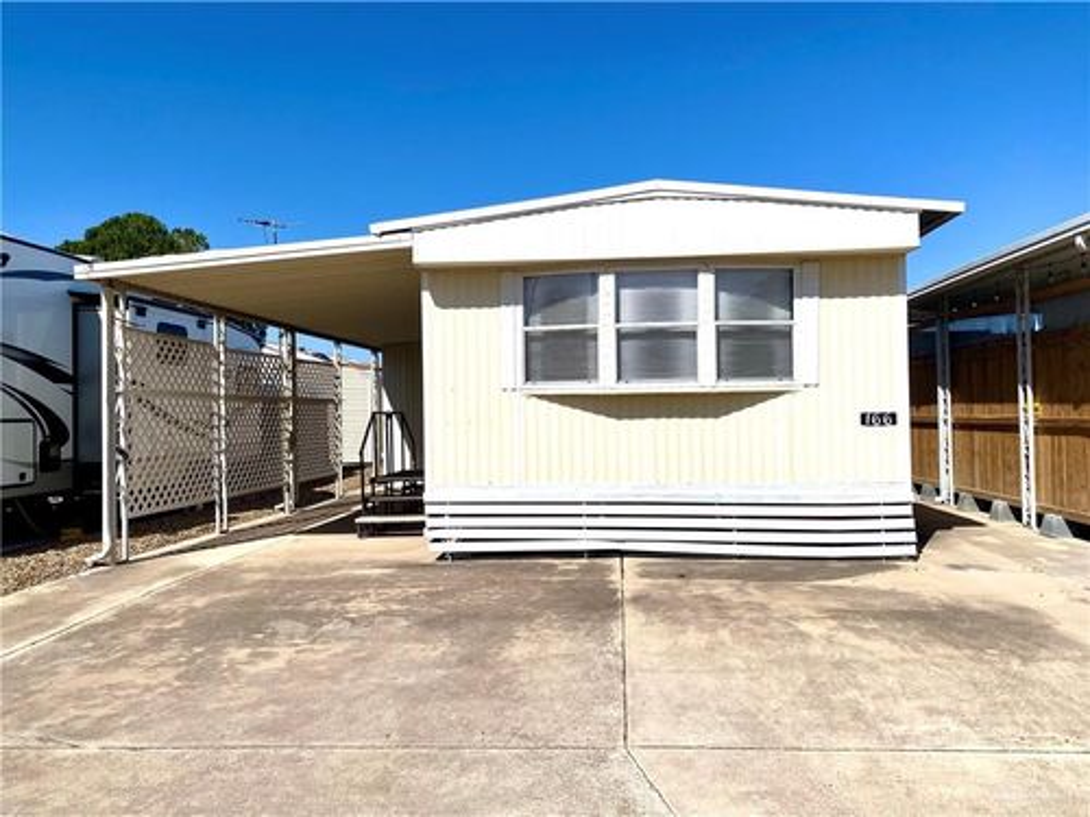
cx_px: 545
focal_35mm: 26
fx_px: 819
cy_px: 408
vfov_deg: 53.1
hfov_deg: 67.3
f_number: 1.8
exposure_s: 1/7194
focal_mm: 4.25
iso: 32
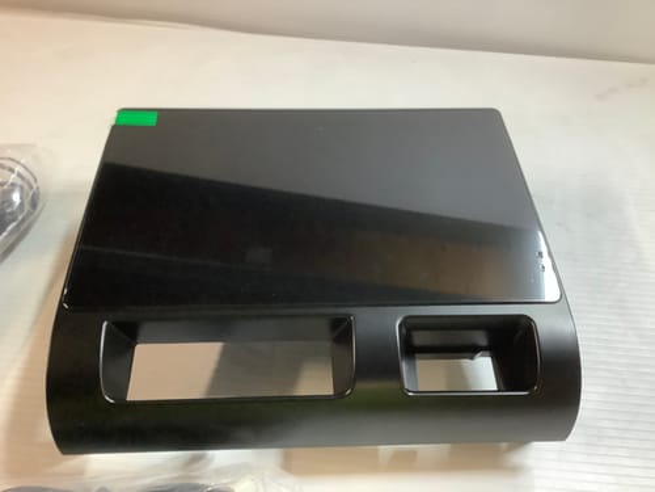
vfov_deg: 45.4
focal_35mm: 31
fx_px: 587
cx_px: 328
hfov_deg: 58.4
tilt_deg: -47.7
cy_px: 246
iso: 320
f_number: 2.4
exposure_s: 1/50
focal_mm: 3.3
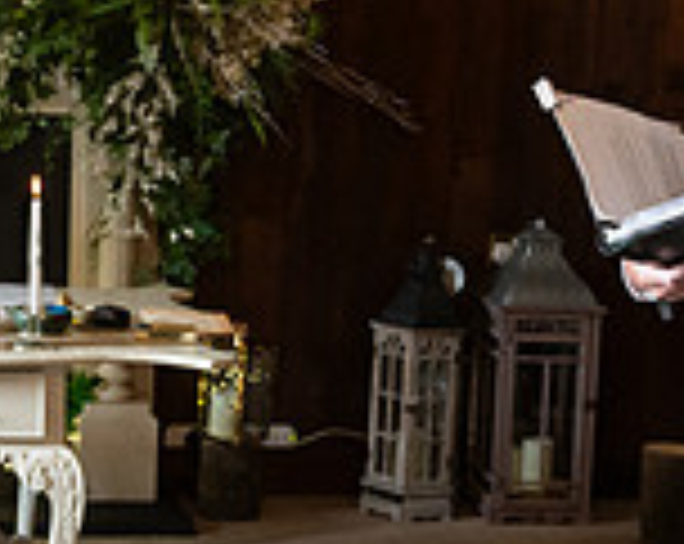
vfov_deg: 13.1
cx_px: -50
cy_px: 276
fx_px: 2364
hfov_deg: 16.0
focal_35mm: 117
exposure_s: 1/160
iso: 800
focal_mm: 32
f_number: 3.5
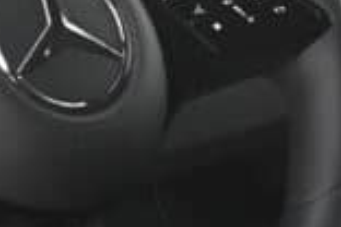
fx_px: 1553
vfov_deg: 8.4
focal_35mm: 164
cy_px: 177
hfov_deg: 12.5
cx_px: 245
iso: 2500
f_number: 4
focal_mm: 17
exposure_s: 1/40
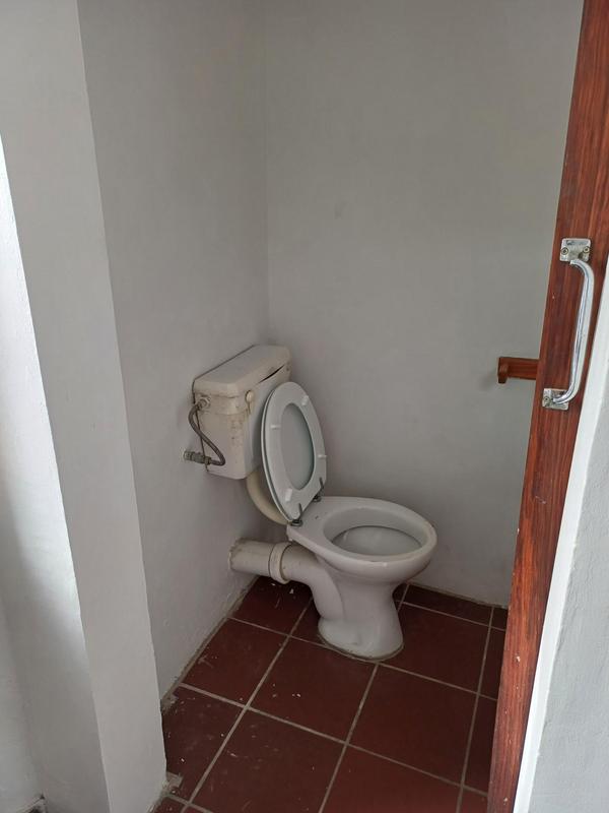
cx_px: 304
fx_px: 586
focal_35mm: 25
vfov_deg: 69.4
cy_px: 406
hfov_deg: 54.9
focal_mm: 4.65
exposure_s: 1/50
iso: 80
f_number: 1.8
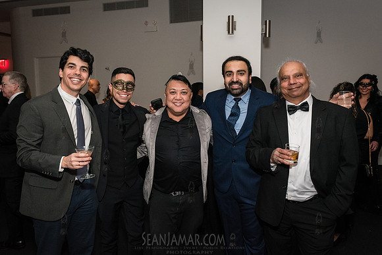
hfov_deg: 64.7
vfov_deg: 45.8
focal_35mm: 28
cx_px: 176
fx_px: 301
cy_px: 116
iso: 5000
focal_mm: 24
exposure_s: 1/160
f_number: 4.5
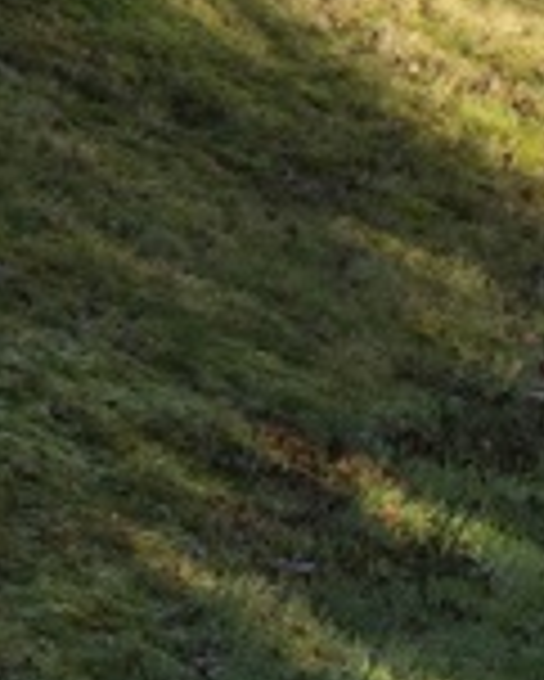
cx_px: 3363
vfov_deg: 3.0
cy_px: 207
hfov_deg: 2.3
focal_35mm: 651
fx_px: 13088
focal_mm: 70
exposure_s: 1/800
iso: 200
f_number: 4.5
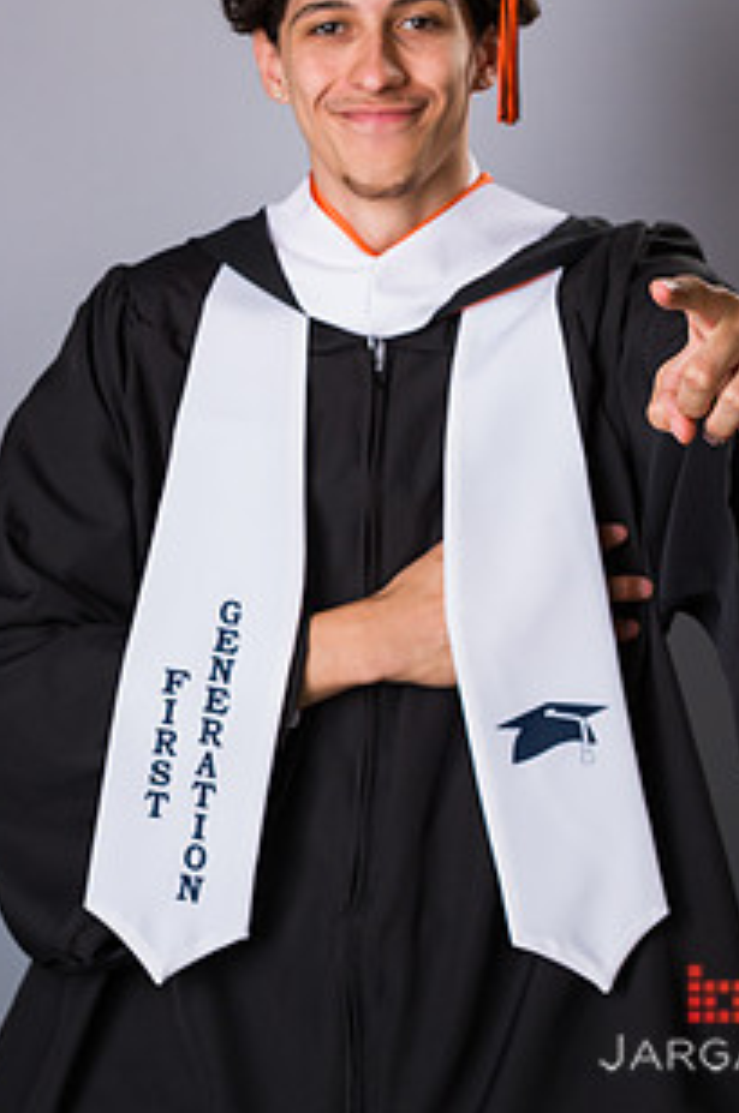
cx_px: 402
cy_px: 339
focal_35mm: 131
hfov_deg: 10.4
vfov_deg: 15.6
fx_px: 4047
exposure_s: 1/200
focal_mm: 90
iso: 800
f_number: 8
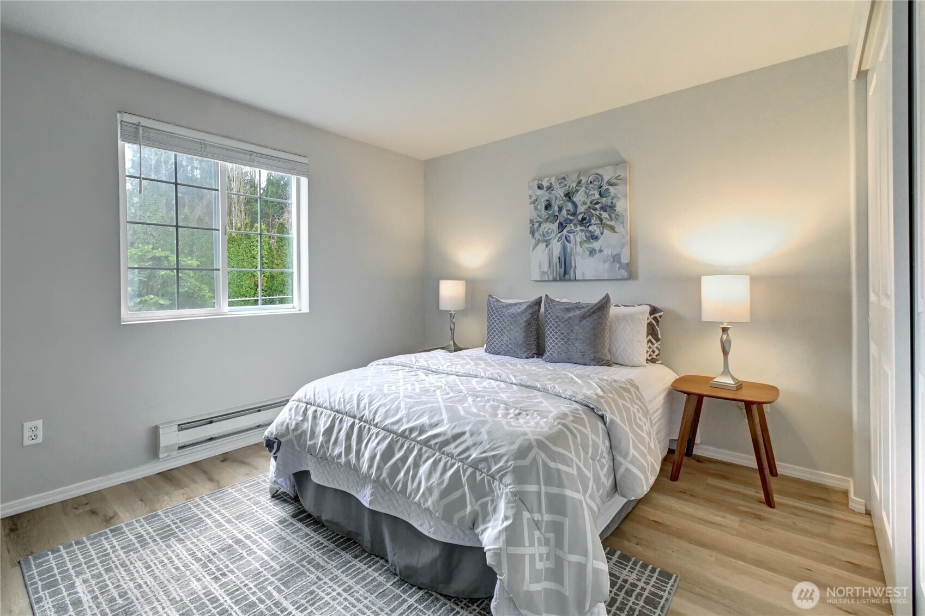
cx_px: 462
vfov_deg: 77.3
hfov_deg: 100.4
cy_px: 308
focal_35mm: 15
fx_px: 385
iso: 3200
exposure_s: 1/5
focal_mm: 10
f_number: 11
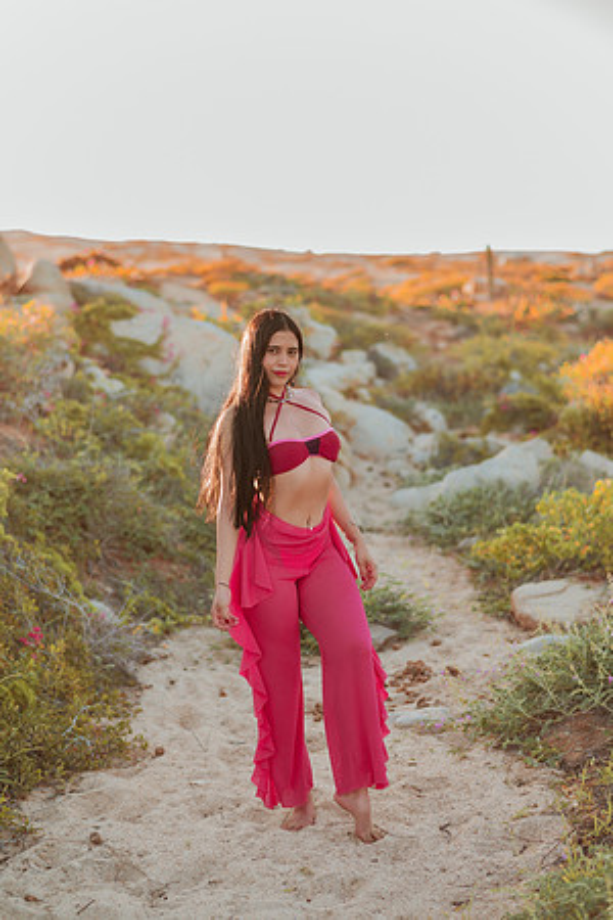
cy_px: 460
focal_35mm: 58
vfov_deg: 34.5
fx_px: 1481
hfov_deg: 23.4
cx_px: 306
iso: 50
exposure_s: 1/400
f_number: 2.2
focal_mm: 58
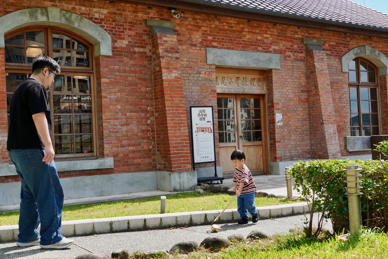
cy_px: 130
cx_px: 194
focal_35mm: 46
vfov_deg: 28.9
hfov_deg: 42.3
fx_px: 501
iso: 125
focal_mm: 31
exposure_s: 1/200
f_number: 8
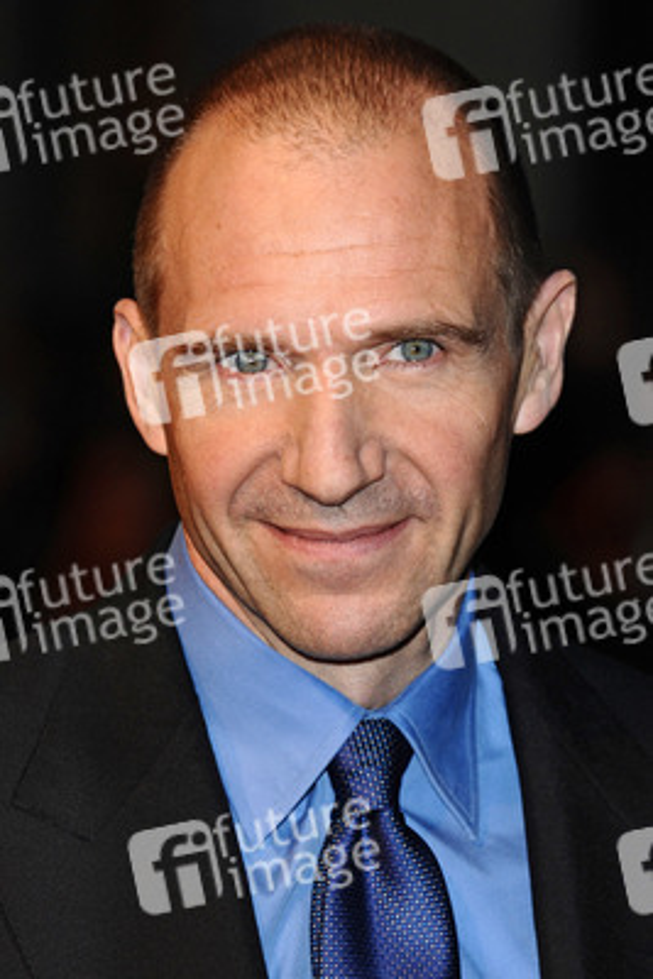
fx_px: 5504
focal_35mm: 202
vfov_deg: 10.2
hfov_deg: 6.8
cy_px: 490
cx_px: 326
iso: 320
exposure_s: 1/200
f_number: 4.5
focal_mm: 135
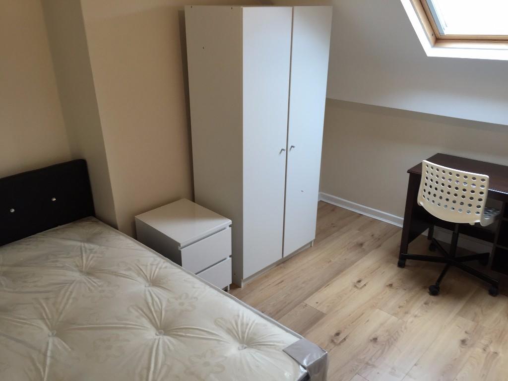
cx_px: 254
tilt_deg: -22.3
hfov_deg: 61.7
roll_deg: +1.9
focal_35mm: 29
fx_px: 426
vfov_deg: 48.2
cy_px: 190
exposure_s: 1/50
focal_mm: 4.15
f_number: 2.2
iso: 40
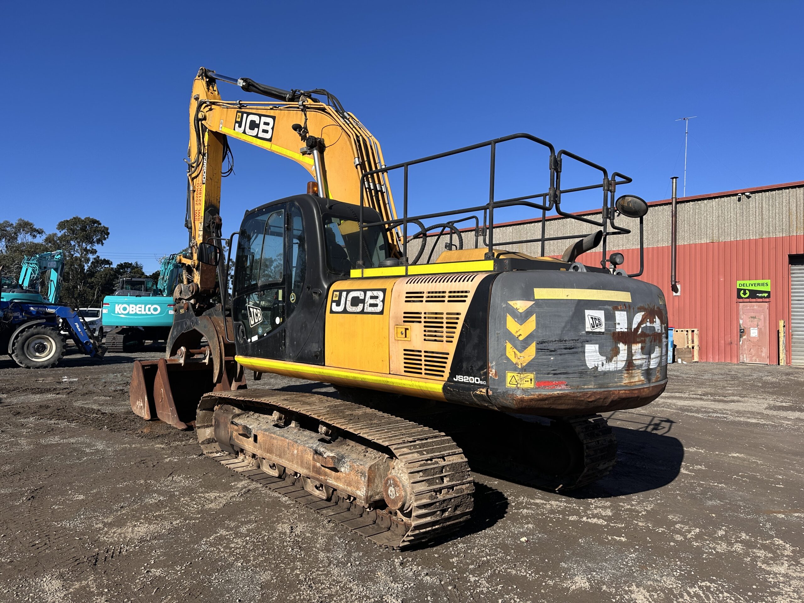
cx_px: 402
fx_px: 557
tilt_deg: +2.4
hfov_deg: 71.6
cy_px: 302
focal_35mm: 24
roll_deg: -0.7
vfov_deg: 56.8
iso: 80
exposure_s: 1/4762
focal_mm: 6.86
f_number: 1.78
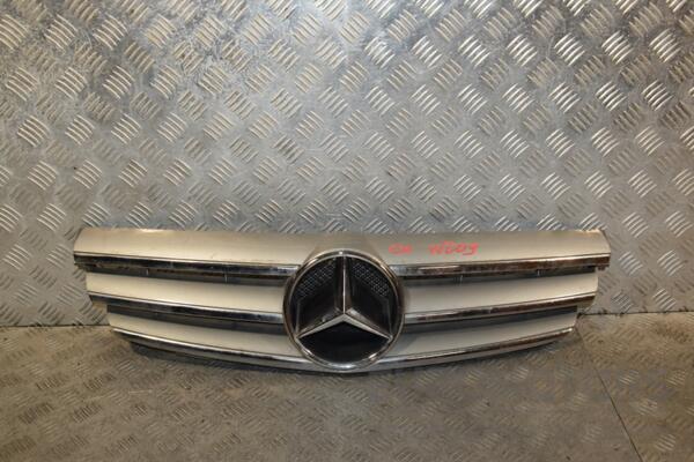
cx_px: 347
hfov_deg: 49.6
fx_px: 752
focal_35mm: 39
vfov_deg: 34.2
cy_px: 231
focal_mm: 26
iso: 800
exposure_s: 1/200
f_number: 6.3
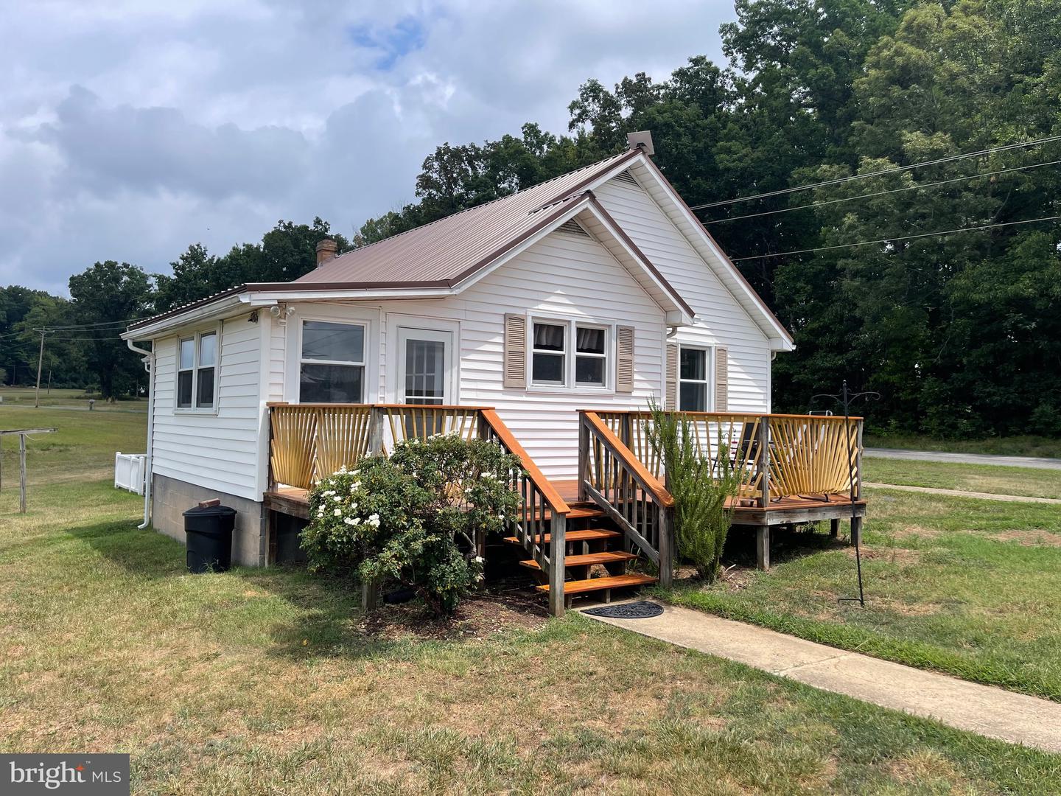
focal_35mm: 25
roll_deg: -1.4
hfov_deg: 69.4
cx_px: 530
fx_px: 766
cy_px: 398
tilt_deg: +1.3
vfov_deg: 54.9
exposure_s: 1/4049
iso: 32
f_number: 1.6
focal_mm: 5.1
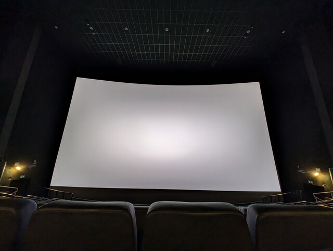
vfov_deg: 94.6
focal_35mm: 12
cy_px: 126
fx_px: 116
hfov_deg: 110.5
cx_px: 166
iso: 264
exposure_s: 1/24
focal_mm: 2.23
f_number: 1.95
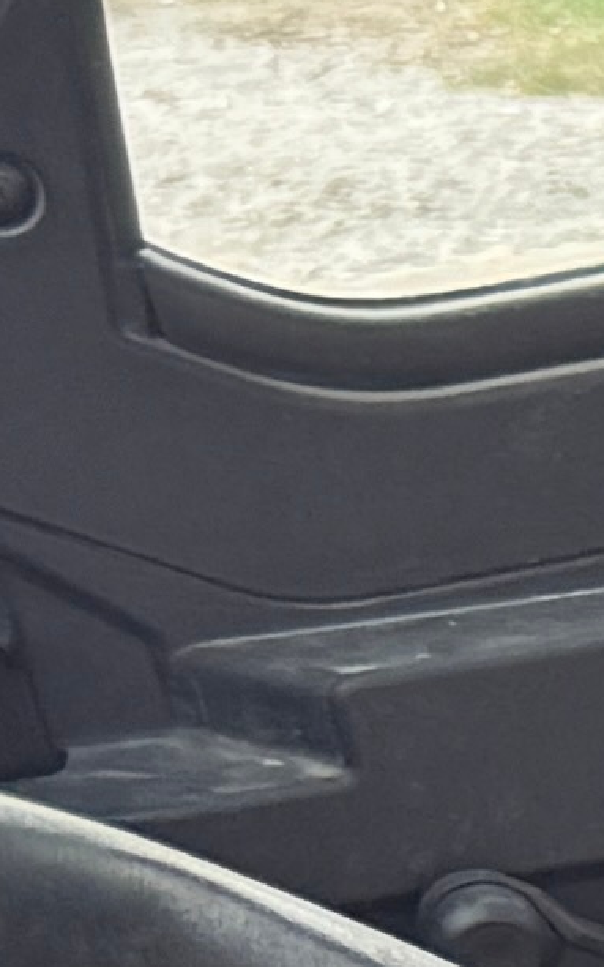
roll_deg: -0.4
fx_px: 6243
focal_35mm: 237
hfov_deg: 4.3
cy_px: 1628
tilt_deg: -24.1
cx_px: 3690
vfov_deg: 8.6
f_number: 1.78
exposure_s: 1/218
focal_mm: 6.76
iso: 80
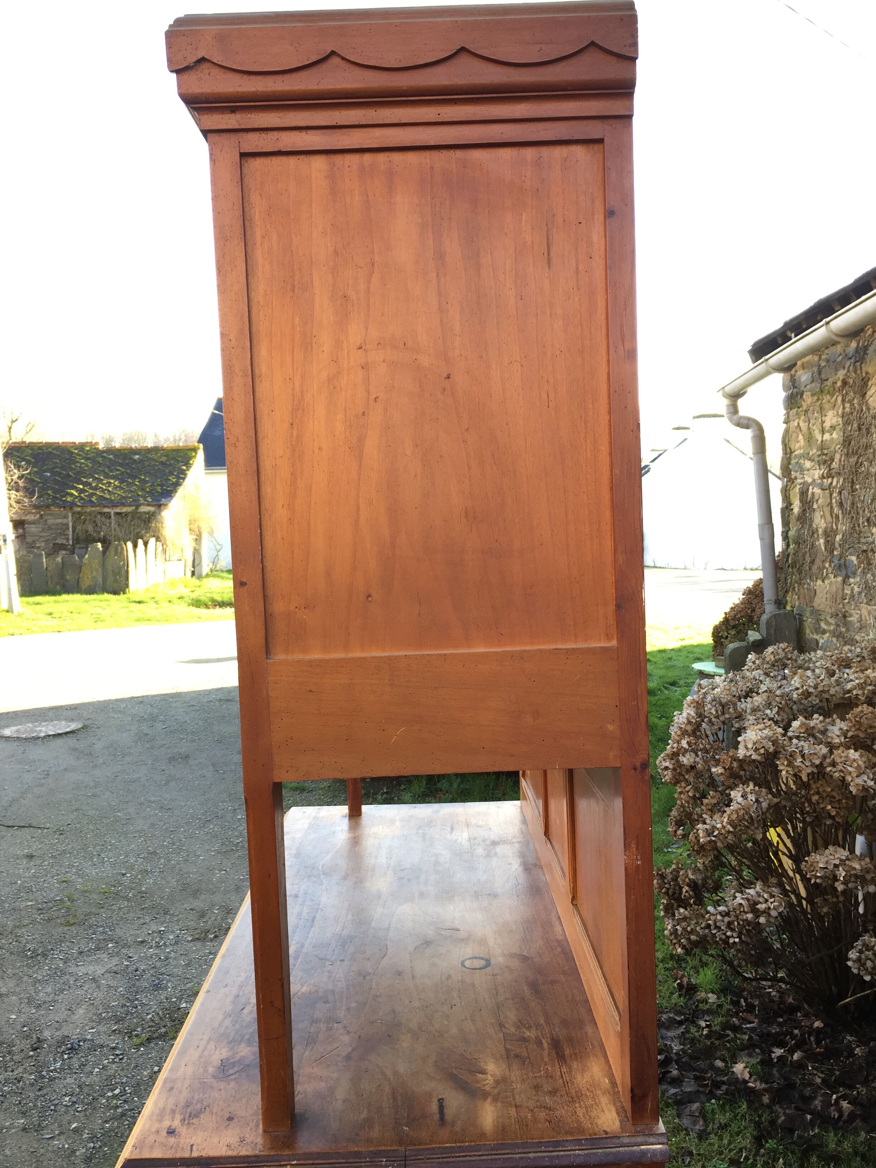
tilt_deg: -4.1
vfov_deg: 61.7
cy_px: 584
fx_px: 979
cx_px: 438
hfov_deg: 48.2
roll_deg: +2.1
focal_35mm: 29
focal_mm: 4.15
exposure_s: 1/100
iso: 40
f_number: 2.2
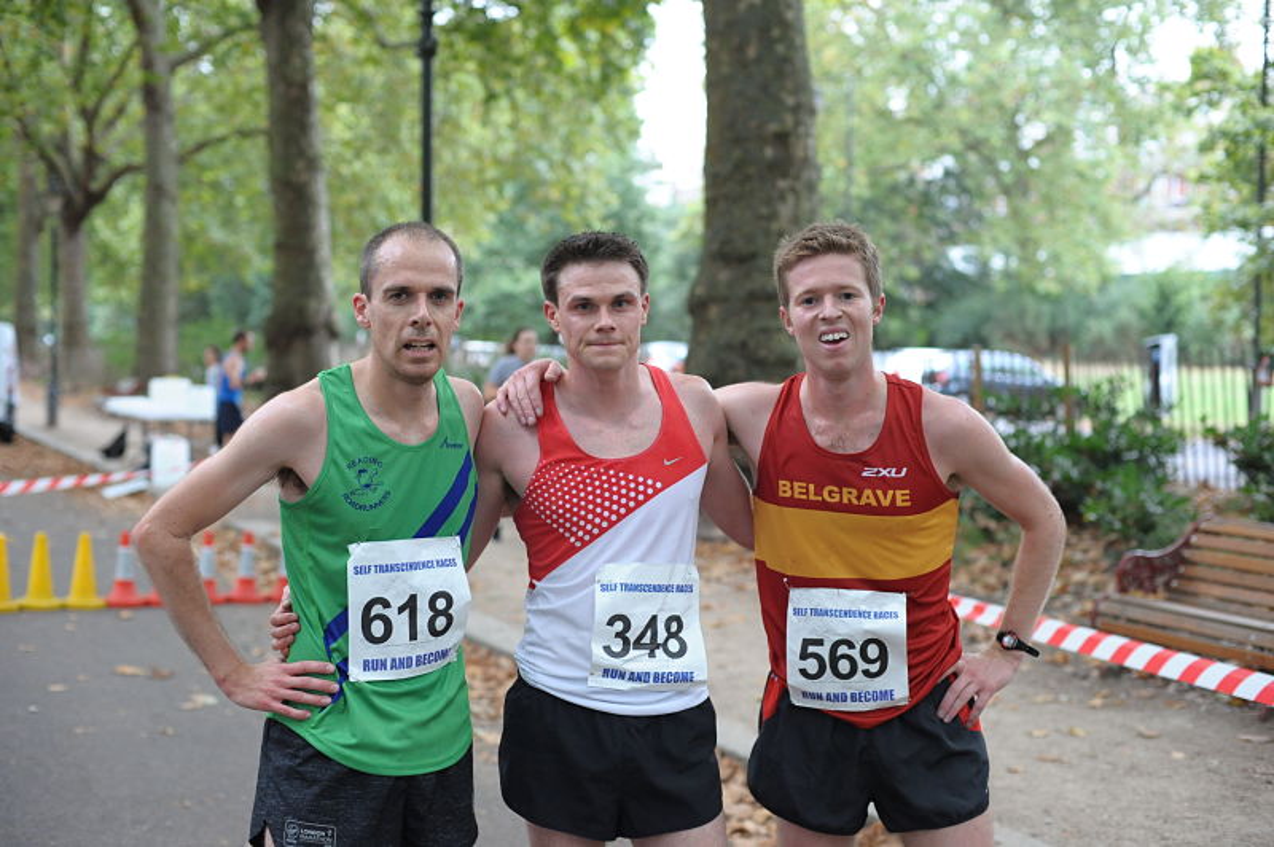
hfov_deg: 39.6
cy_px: 424
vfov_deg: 26.9
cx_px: 637
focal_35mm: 50
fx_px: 1768
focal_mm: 50
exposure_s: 1/500
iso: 2500
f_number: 2.8
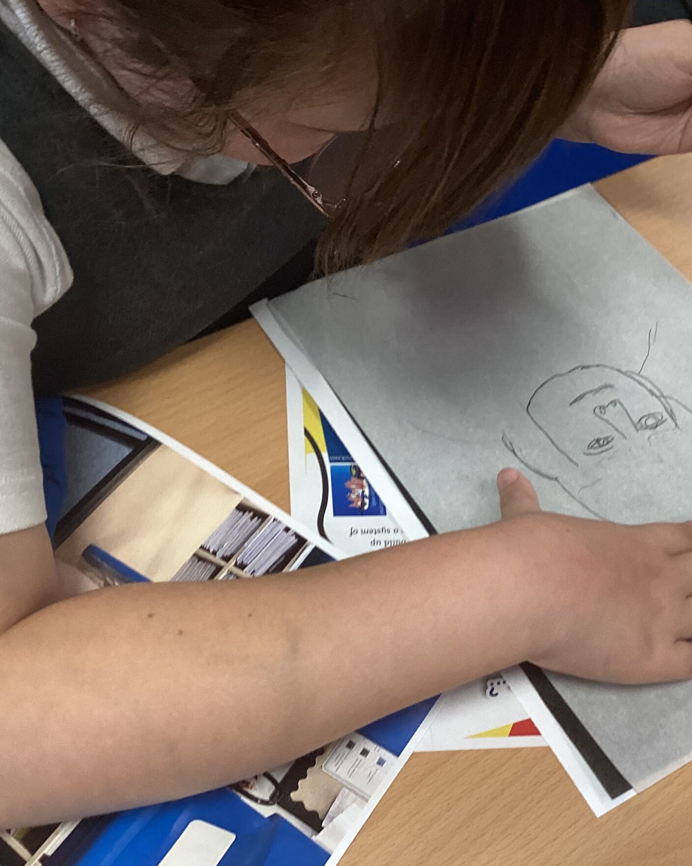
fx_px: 1127
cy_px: 458
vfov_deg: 42.0
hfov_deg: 34.0
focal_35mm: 44
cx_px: 417
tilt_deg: -52.9
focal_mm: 3.3
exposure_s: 1/50
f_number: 2.4
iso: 125
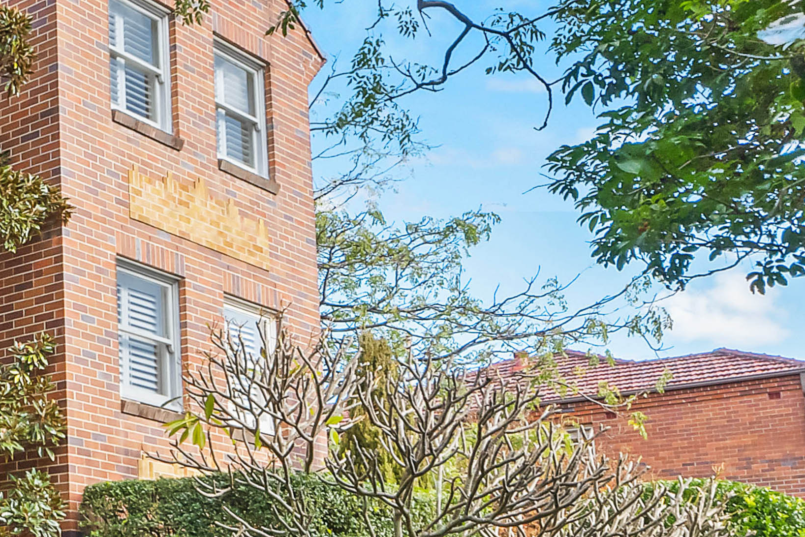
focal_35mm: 54
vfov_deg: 25.1
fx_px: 1208
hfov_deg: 30.3
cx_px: -205
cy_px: 276
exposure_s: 1/40
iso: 320
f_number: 18
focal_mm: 12
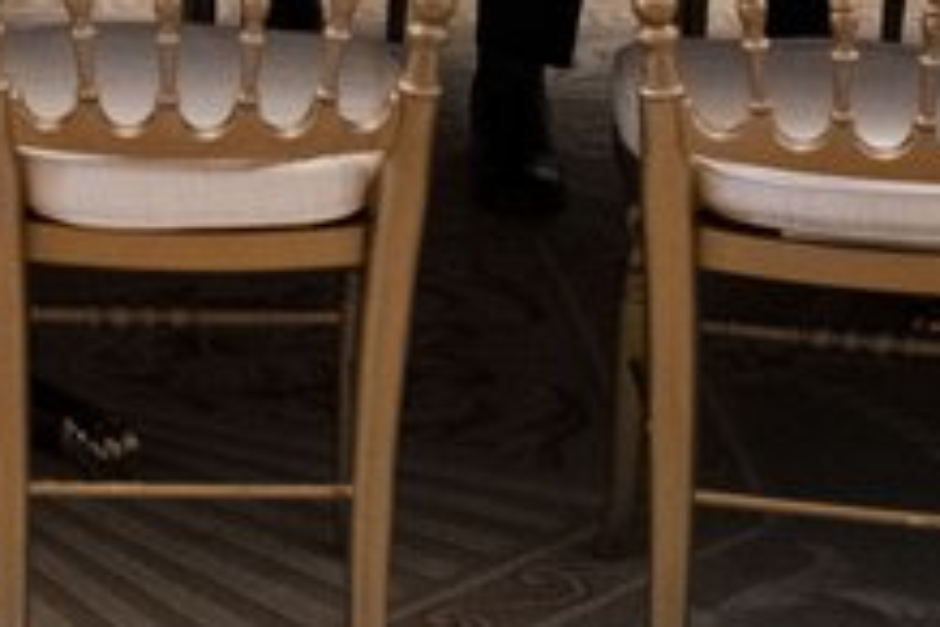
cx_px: -176
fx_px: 3473
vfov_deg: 9.9
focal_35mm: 133
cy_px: -425
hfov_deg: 14.9
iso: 5000
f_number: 2
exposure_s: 1/200
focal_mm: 24
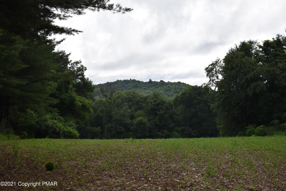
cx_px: 143
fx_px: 655
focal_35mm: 82
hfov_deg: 24.6
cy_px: 96
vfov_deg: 16.6
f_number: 5.6
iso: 900
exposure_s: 1/4000
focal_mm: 55
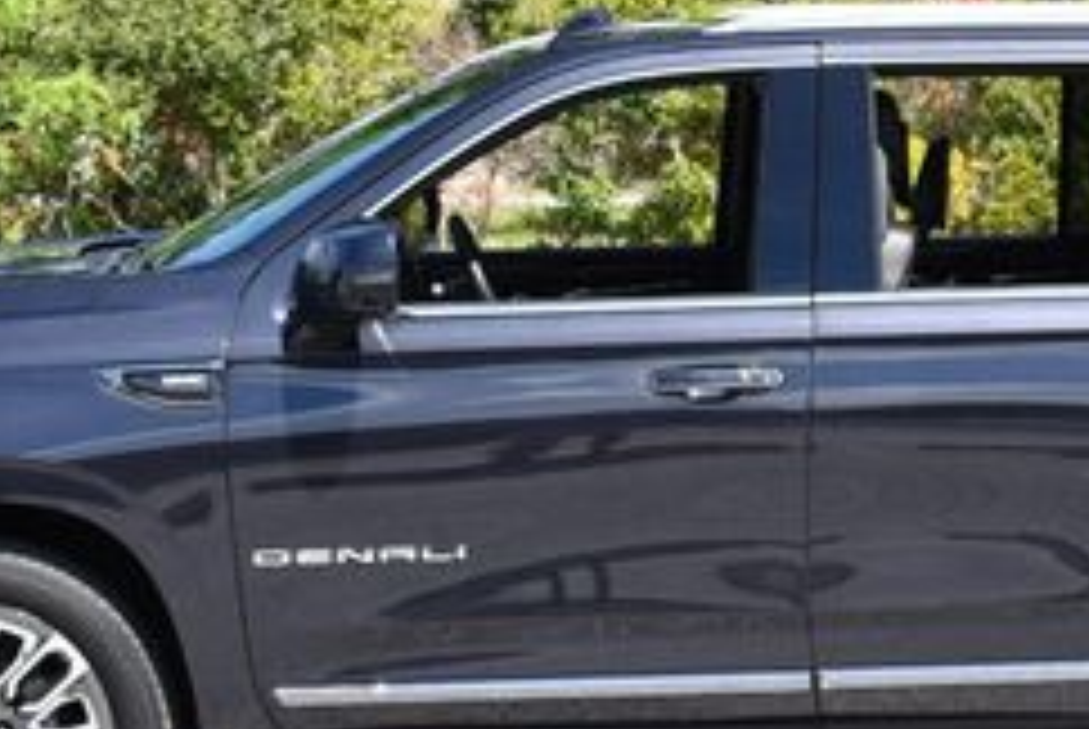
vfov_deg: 9.3
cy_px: 140
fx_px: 4482
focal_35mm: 148
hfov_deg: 13.8
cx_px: 738
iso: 200
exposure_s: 1/250
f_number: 8
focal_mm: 28
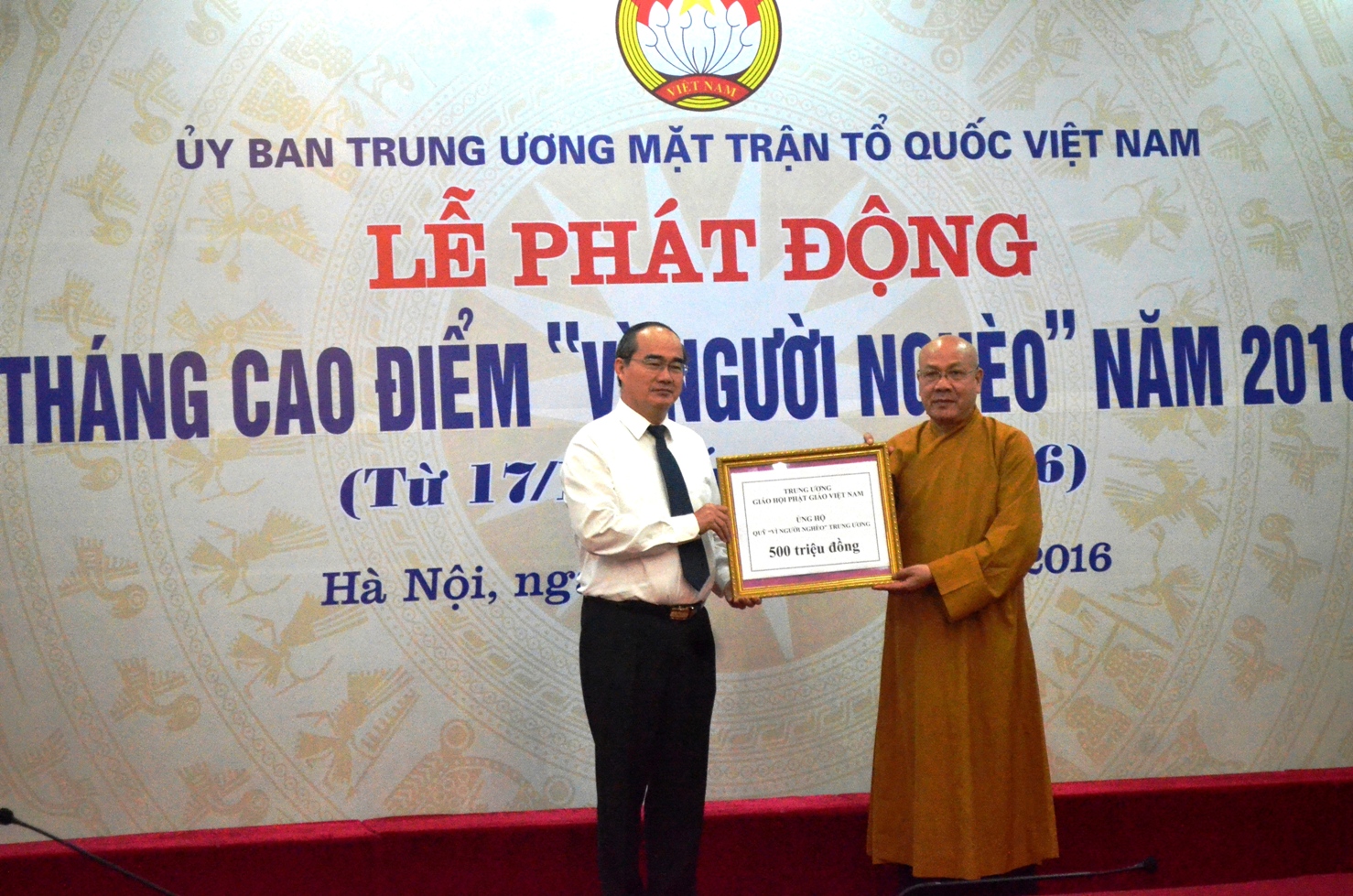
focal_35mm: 78
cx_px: 676
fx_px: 2925
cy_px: 448
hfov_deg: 26.0
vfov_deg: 17.4
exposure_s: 1/160
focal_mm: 52
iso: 6400
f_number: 6.3
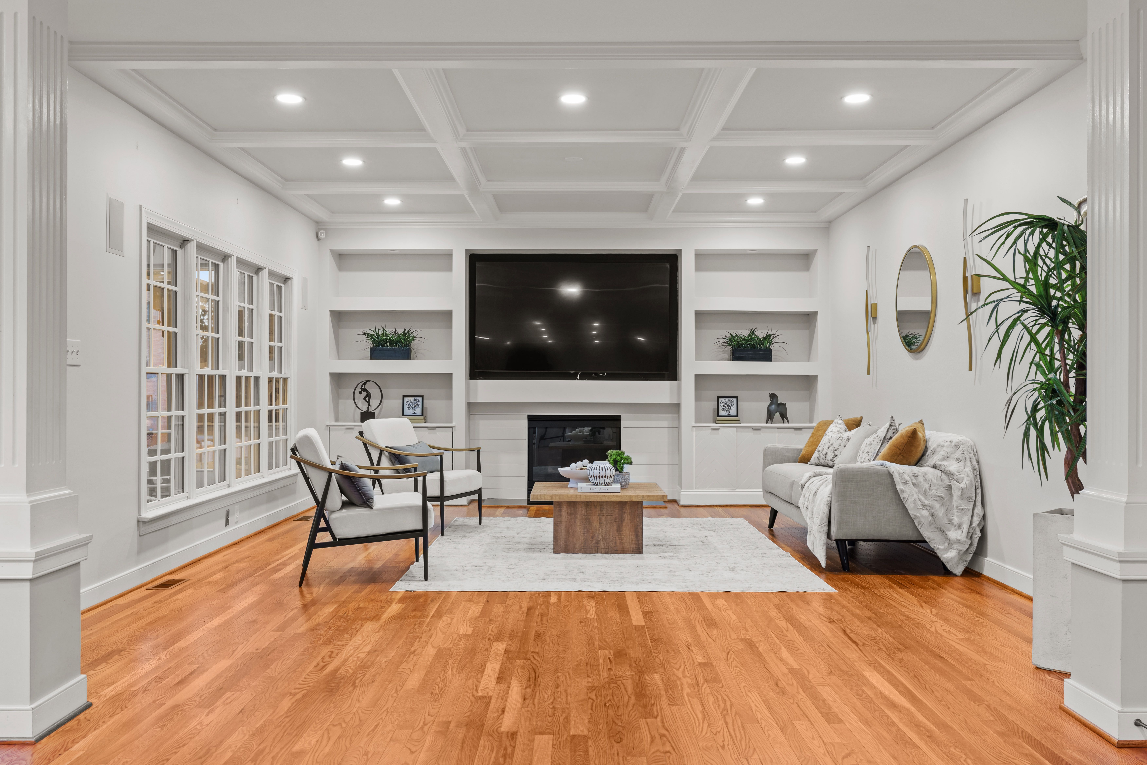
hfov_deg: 60.3
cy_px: 382
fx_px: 988
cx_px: 574
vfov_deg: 42.3
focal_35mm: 31
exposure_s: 1/2
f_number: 8
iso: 400
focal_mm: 31
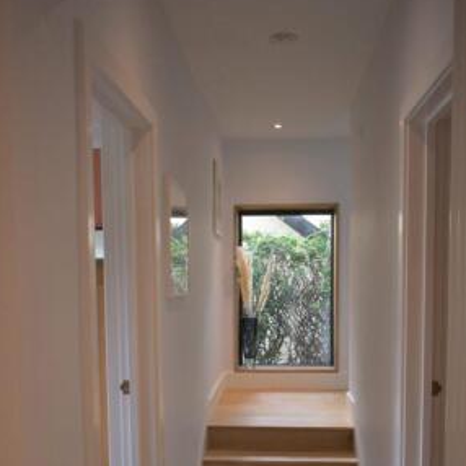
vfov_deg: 42.1
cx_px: 232
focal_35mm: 39
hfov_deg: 42.8
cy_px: 319
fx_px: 594
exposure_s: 1/125
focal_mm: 20
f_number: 3.8
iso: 360
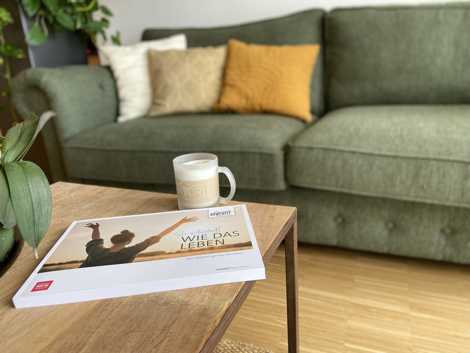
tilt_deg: -17.8
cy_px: 176
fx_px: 353
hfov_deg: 67.3
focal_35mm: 26
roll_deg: +4.1
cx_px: 235
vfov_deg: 53.1
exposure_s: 1/122
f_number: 1.8
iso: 64
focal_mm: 4.25
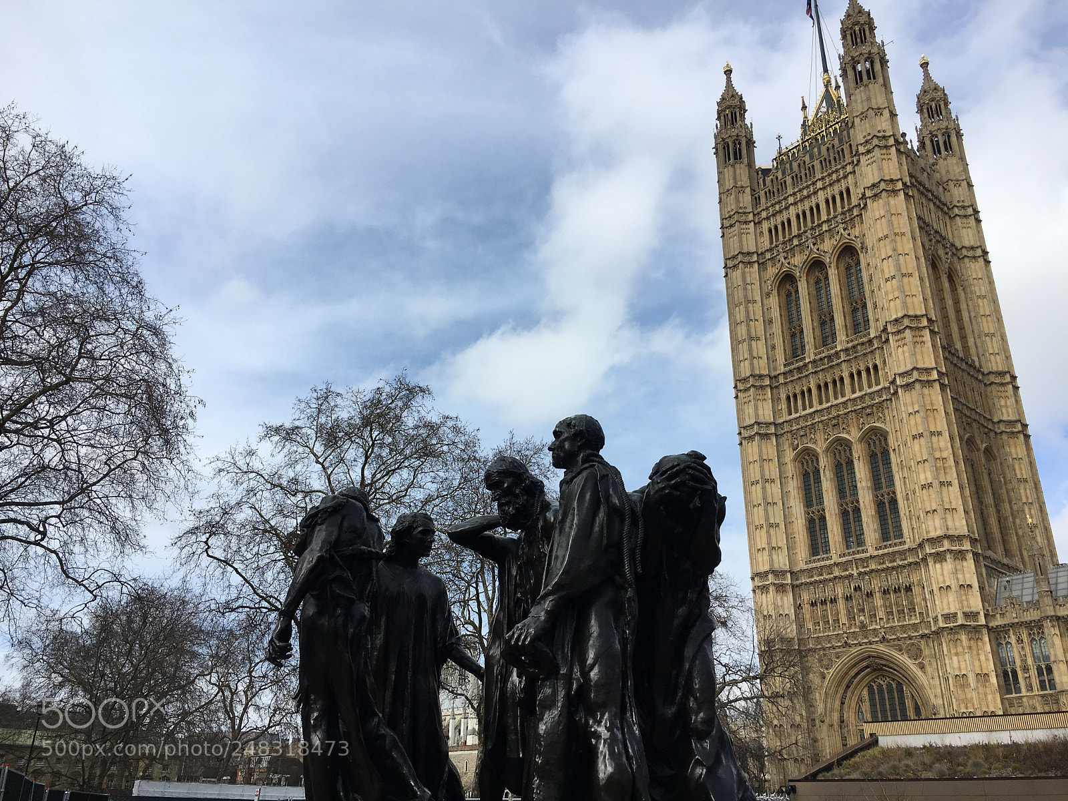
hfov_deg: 61.7
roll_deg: -1.7
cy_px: 400
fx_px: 895
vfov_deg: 48.2
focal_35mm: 29
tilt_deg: +26.2
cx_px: 534
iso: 25
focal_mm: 4.15
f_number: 2.2
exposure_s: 1/1637
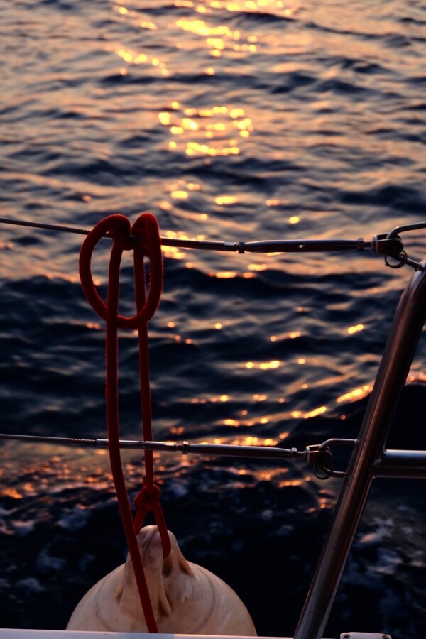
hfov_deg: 22.6
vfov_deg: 33.4
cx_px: 213
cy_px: 320
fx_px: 1065
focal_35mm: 60
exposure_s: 1/420
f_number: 5.6
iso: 400
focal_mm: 40.2
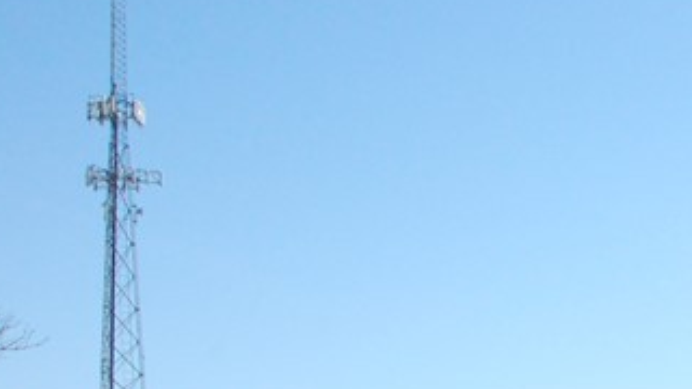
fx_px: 2349
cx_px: 1078
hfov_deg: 15.3
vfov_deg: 9.1
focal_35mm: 128
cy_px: 681
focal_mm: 24
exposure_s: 1/640
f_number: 13
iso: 800
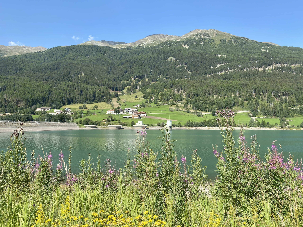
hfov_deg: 67.3
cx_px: 152
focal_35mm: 26
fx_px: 228
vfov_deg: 53.1
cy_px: 114
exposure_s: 1/1629
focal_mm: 4.25
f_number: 1.8
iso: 32
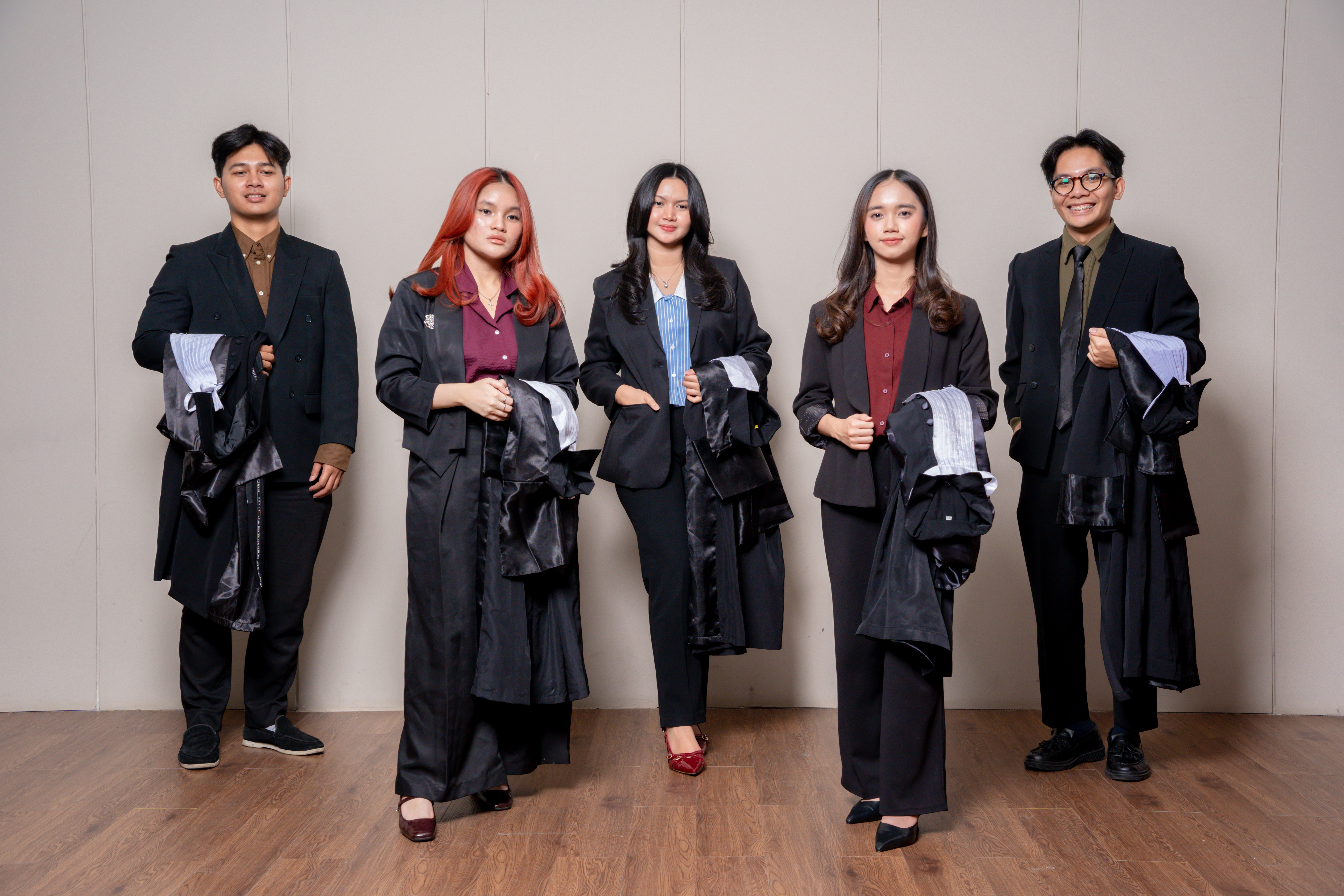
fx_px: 1818
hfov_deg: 40.6
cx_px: 672
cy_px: 448
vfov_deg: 27.7
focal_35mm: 49
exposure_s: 1/125
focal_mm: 48.7
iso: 640
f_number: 7.1
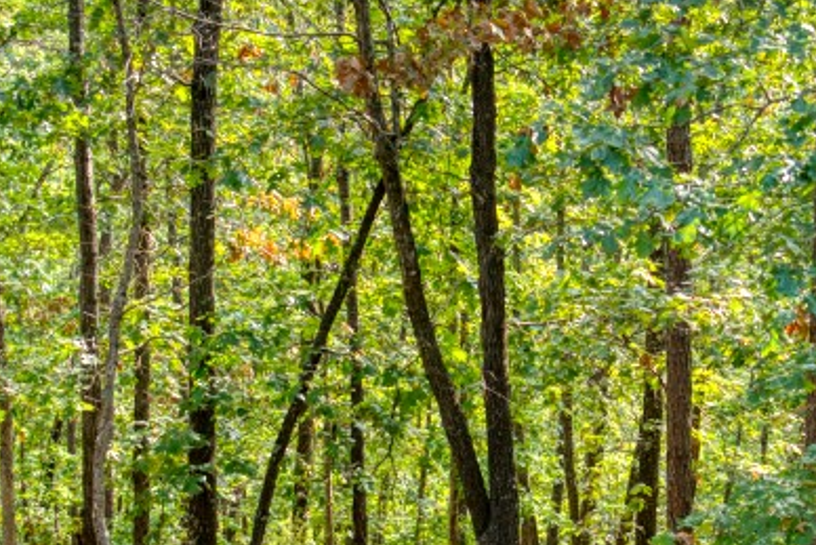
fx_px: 1973
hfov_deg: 23.2
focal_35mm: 87
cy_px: 366
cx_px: 585
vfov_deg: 15.7
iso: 100
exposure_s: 1/200
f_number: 6.3
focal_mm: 33
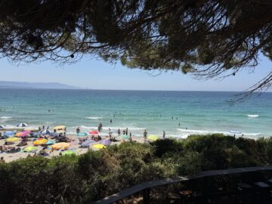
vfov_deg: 56.8
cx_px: 136
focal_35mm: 24
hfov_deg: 71.6
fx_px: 189
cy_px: 102
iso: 80
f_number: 1.78
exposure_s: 1/7092
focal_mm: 6.76
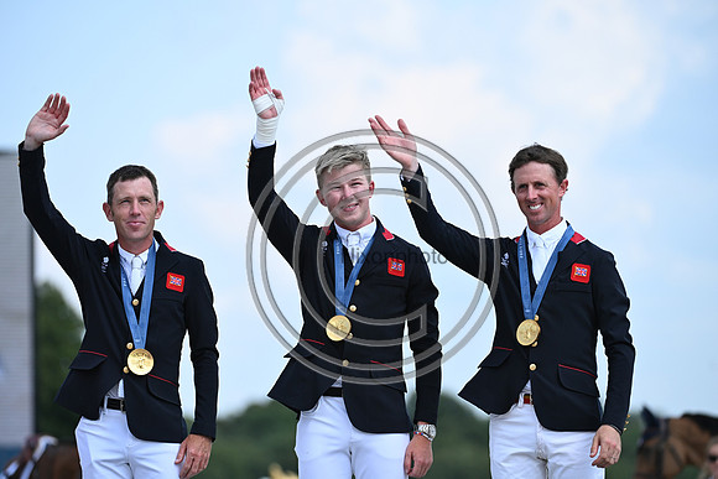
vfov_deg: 5.3
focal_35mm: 260
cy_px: 240
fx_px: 5187
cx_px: 359
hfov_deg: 7.9
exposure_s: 1/1250
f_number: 5.6
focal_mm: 260
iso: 400
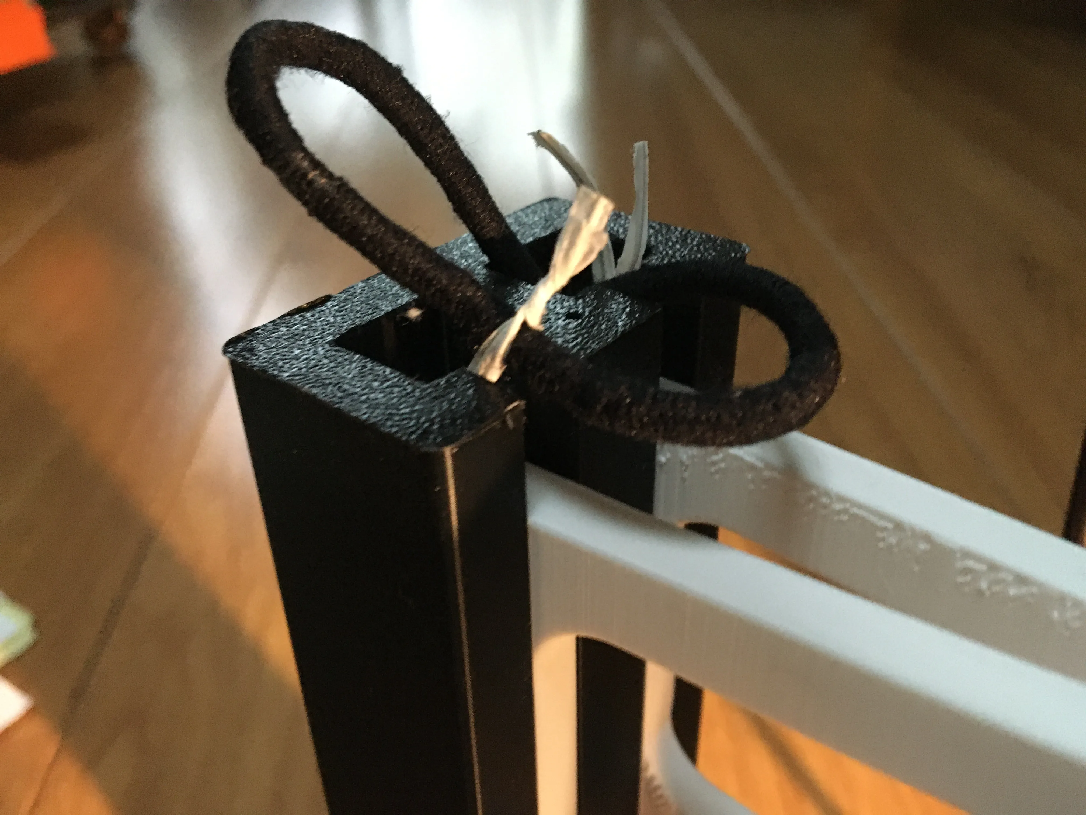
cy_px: 408
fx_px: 910
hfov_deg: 61.7
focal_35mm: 29
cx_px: 543
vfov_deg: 48.2
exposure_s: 1/15
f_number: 2.2
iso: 320
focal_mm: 4.15
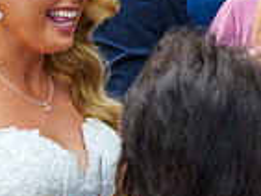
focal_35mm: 184
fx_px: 1389
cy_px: -17
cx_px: 344
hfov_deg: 10.5
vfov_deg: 8.0
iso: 800
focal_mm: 43
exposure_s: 1/2000
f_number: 3.5
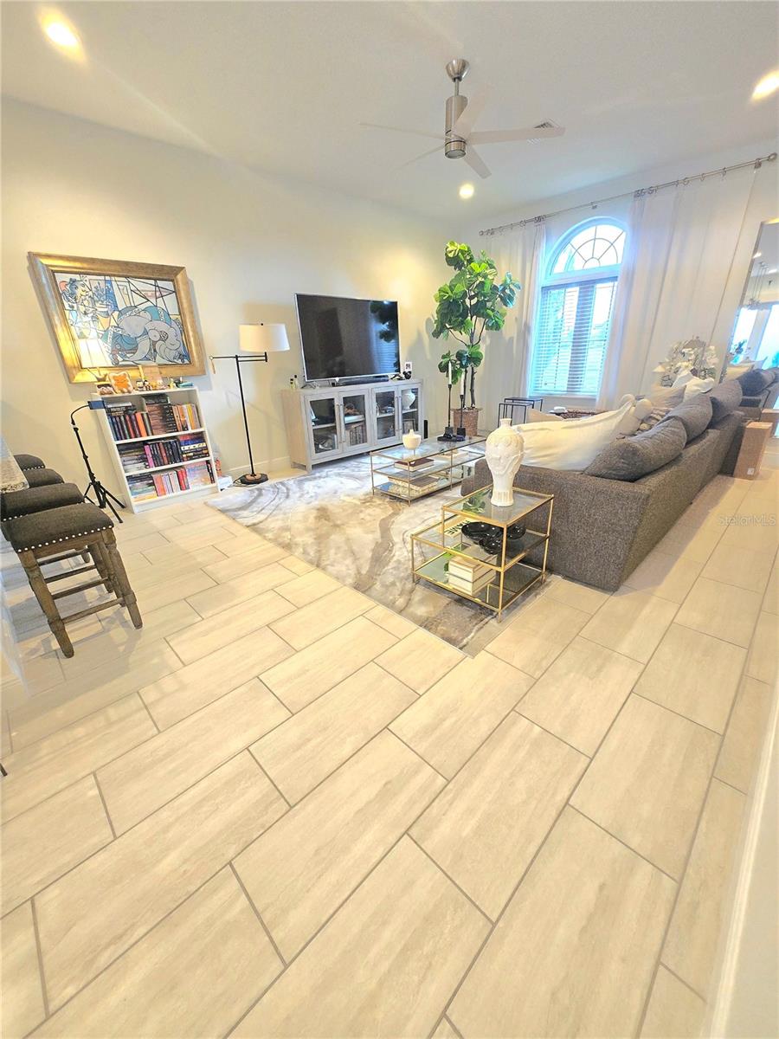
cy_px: 520
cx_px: 390
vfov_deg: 106.2
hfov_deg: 89.9
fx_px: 390
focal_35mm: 13
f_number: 2.2
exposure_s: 1/60.2
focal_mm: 1.7
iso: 400
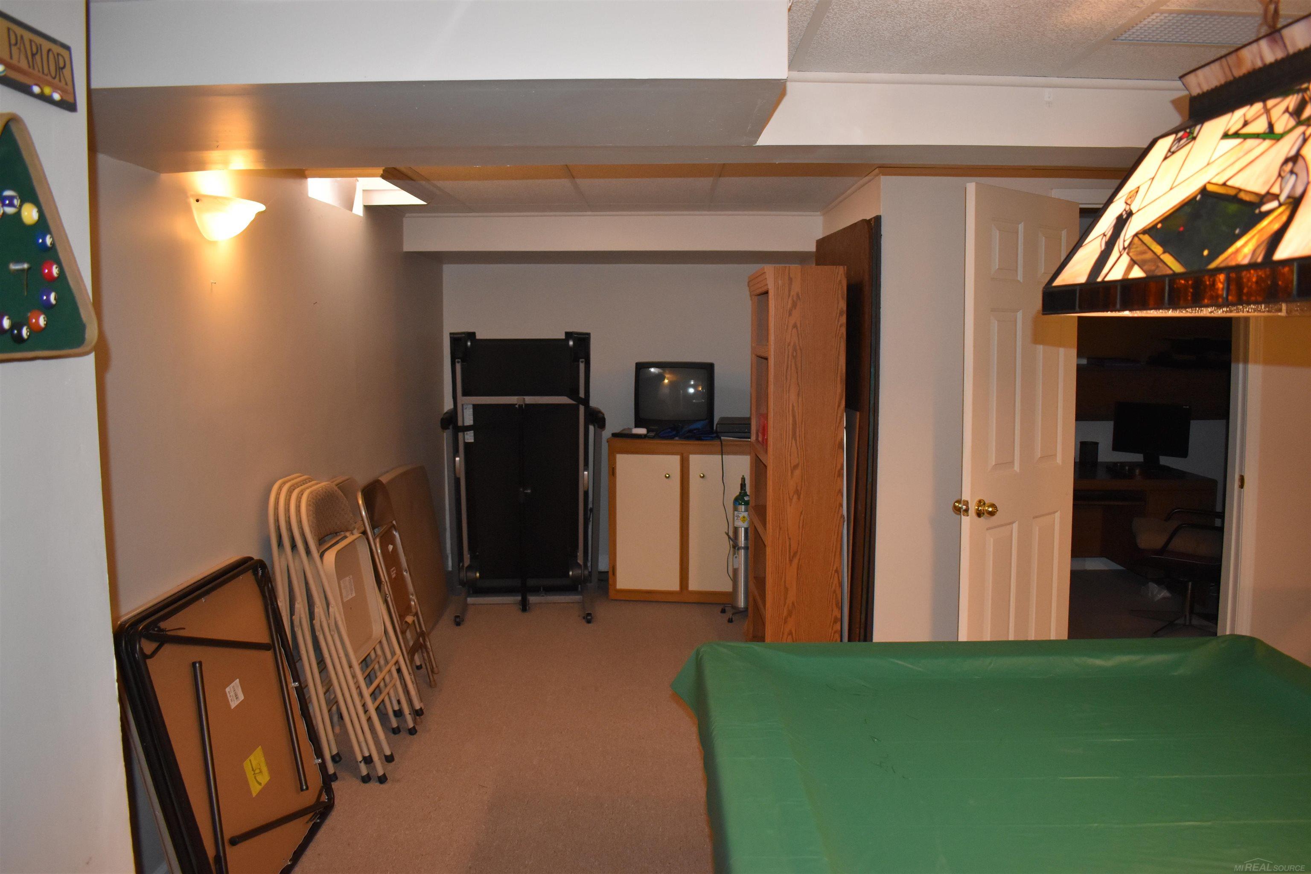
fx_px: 983
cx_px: 656
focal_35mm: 27
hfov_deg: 67.4
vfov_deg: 47.9
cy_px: 437
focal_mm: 18
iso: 1600
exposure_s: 1/80
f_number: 3.5
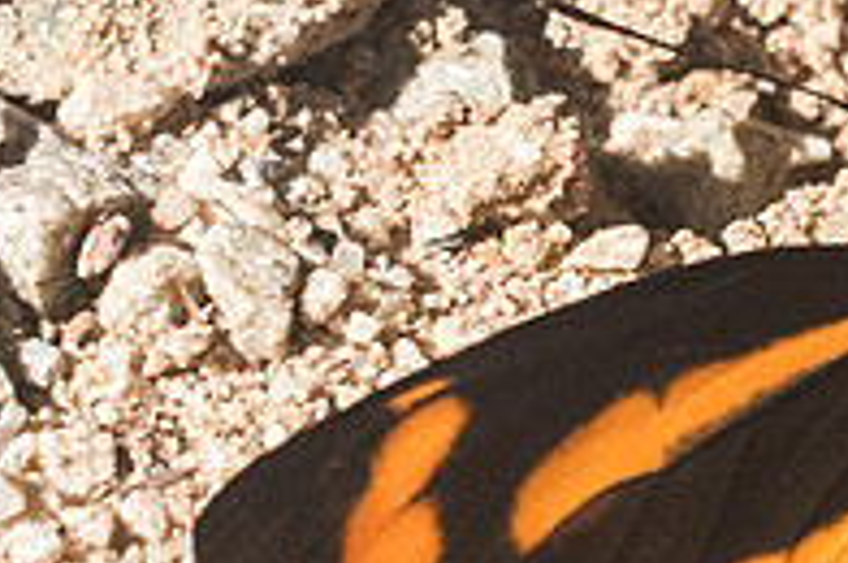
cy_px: 379
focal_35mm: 2016
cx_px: 1386
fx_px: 47410
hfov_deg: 1.0
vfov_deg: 0.7
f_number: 8
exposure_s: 1/640
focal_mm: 150
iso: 640
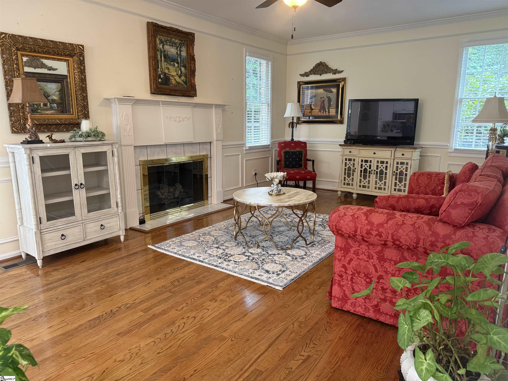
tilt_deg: -10.9
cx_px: 254
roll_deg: -0.1
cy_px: 190
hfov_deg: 71.6
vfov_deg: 56.8
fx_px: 352
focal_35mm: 24
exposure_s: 1/60
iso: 320
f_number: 1.78
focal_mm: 6.76
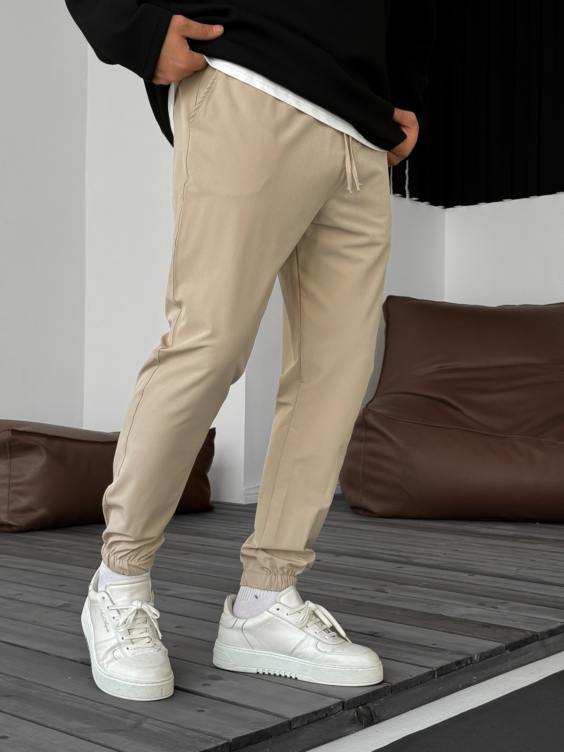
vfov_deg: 39.7
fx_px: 1043
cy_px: 376
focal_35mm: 48
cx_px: 282
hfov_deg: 30.3
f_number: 1.8
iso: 50
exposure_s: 1/120
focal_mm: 6.86
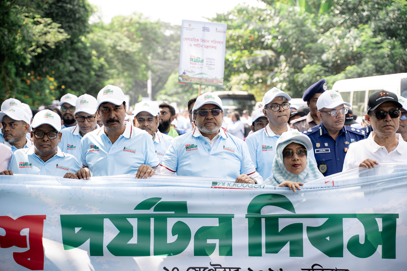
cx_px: 206
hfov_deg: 29.2
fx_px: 780
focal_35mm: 69
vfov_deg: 19.7
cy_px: 137
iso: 160
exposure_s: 1/200
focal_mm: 68
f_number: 4
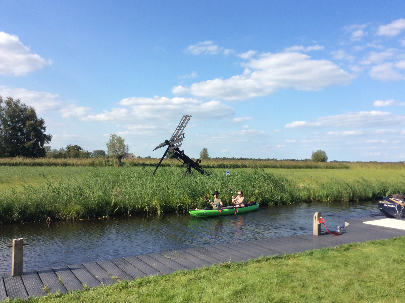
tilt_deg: +1.9
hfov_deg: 56.9
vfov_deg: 44.1
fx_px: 374
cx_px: 202
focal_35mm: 32
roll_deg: +1.3
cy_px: 152
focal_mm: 3.3
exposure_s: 1/1167
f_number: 2.4
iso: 32
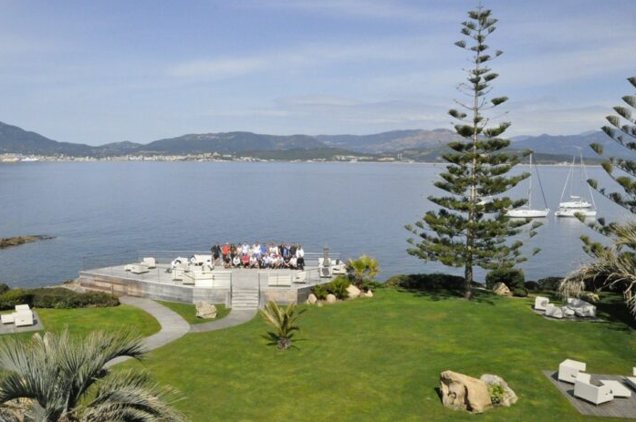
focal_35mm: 31
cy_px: 224
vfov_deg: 42.2
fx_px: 547
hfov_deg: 59.7
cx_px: 246
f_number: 20
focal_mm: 16
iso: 3200
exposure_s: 1/1600
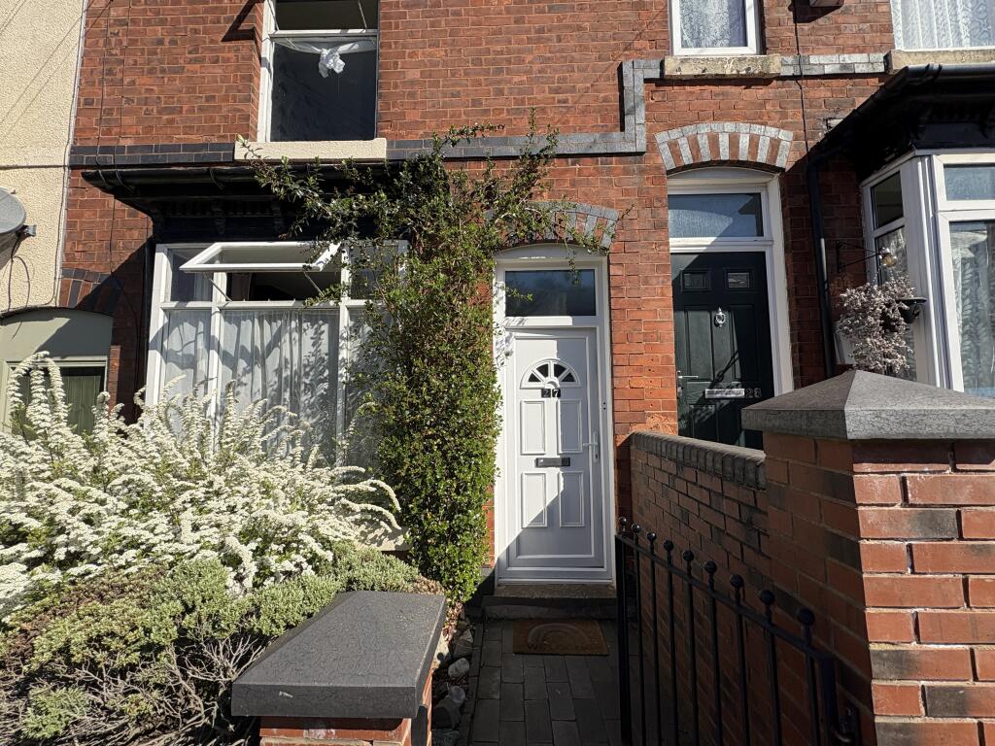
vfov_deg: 85.7
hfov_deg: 102.1
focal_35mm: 14
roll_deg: +1.5
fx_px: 402
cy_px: 373
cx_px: 498
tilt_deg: +4.4
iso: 50
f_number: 2.2
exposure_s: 1/1637
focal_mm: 2.22
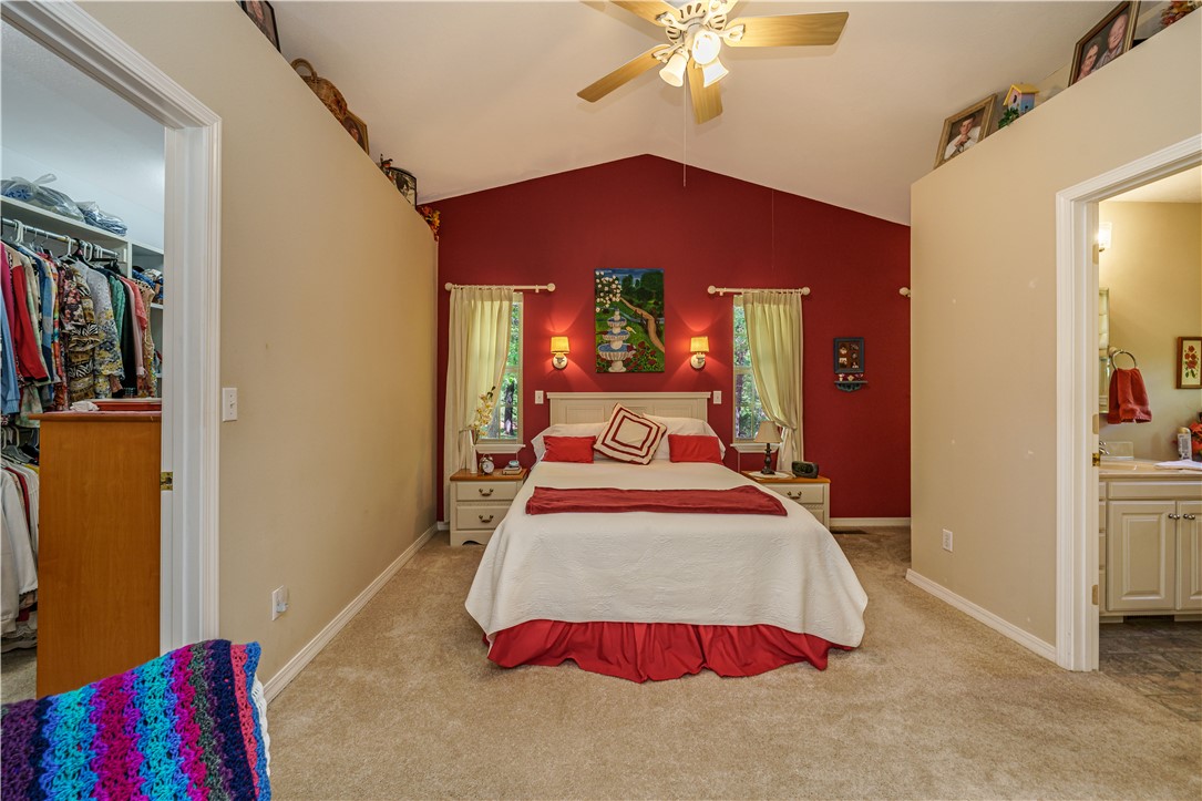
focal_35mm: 14
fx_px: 467
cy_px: 400
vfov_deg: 81.2
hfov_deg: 104.3
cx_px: 601
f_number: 8
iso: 200
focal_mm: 14
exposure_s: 1/15
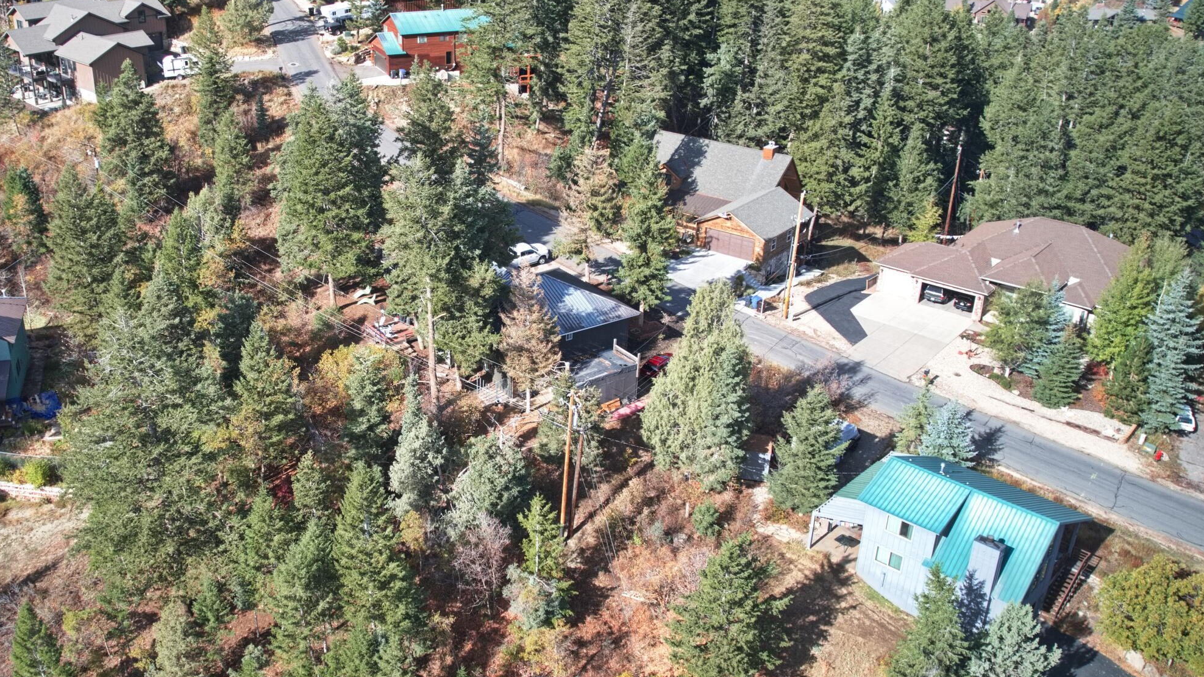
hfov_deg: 56.0
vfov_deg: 33.7
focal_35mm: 35
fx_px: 1117
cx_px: 461
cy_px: 358
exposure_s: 1/320
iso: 110
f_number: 2.8
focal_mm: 8.38
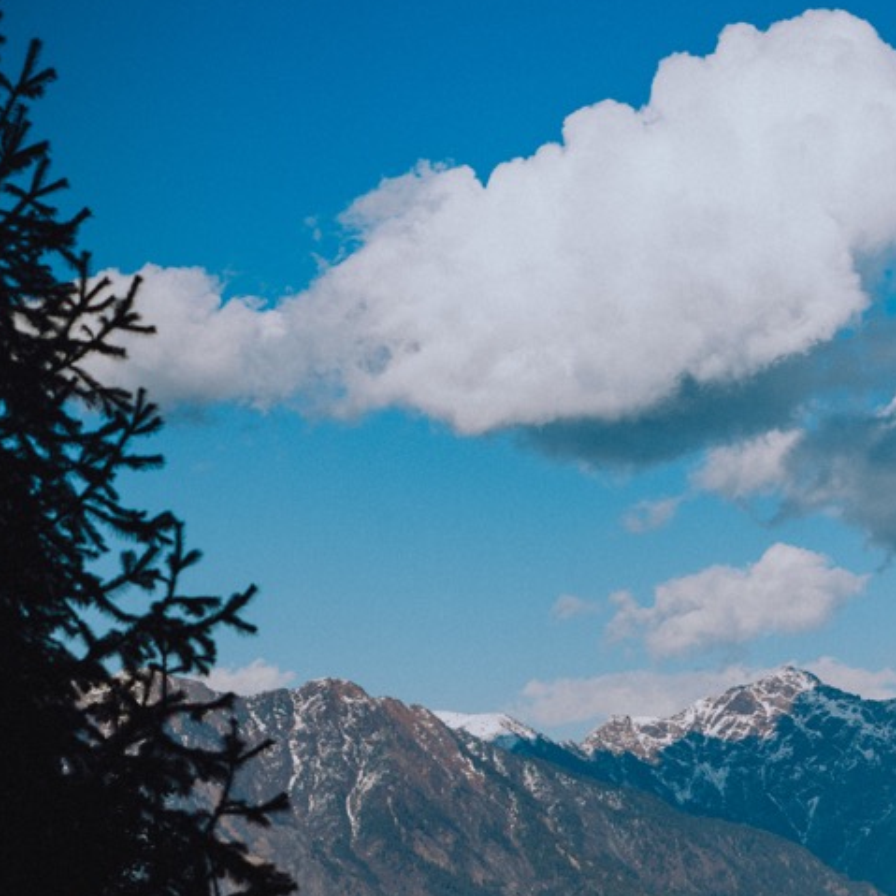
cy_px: 578
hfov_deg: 11.0
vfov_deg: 11.0
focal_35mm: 159
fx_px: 4656
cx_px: 658
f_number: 4.5
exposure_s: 1/1600
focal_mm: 70
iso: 100
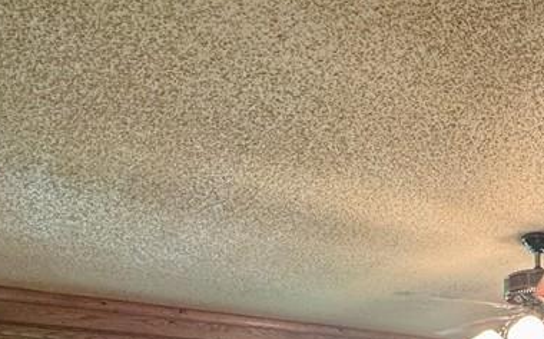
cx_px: 577
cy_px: 473
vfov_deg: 25.9
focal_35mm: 40
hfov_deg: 41.0
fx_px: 593
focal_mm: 2.22
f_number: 2.2
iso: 640
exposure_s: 1/60
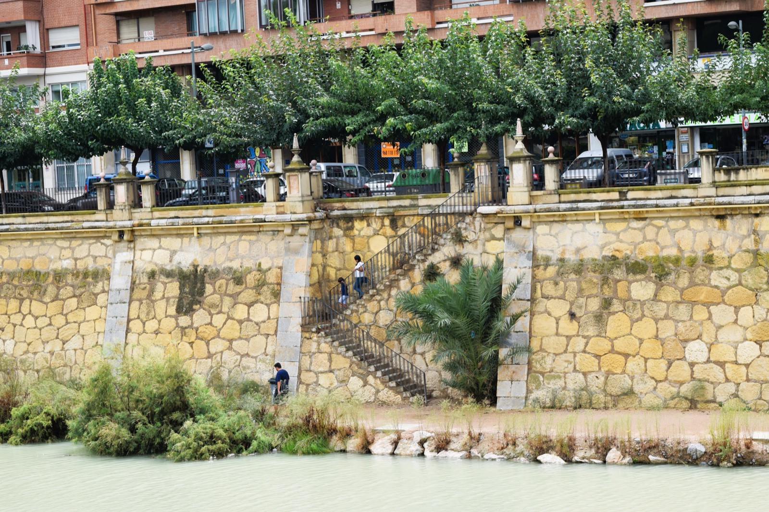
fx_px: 1762
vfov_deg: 16.5
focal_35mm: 82
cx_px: 384
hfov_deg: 24.6
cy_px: 256
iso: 200
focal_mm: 55
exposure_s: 1/250
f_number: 8
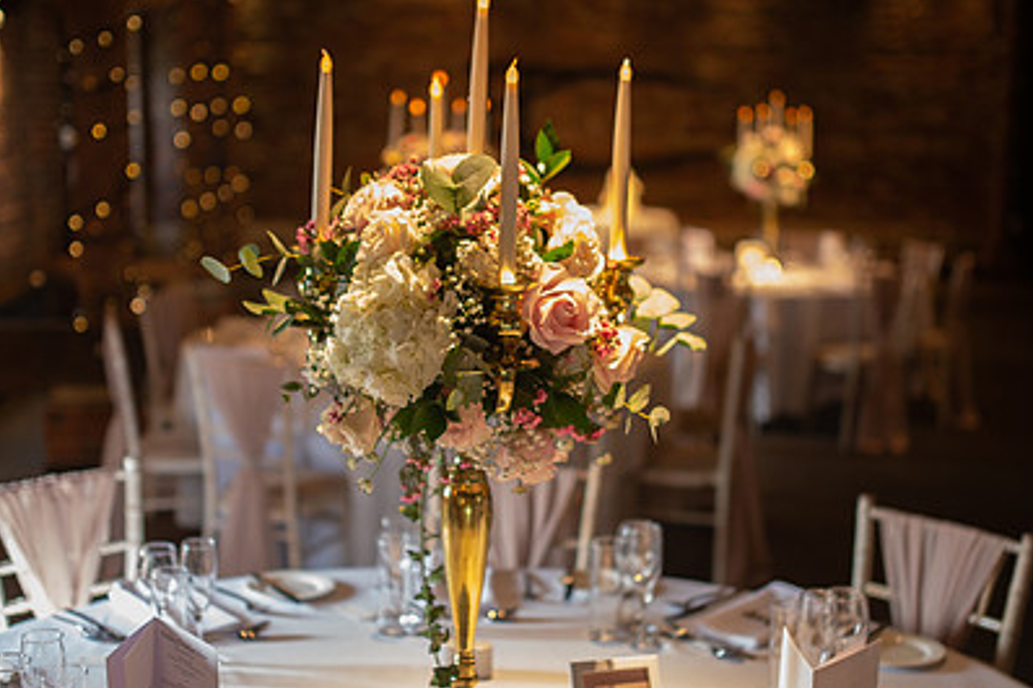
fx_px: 1463
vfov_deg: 26.5
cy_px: 356
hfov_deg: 38.9
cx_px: 467
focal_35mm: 51
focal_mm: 35
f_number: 1.4
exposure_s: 1/80
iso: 640
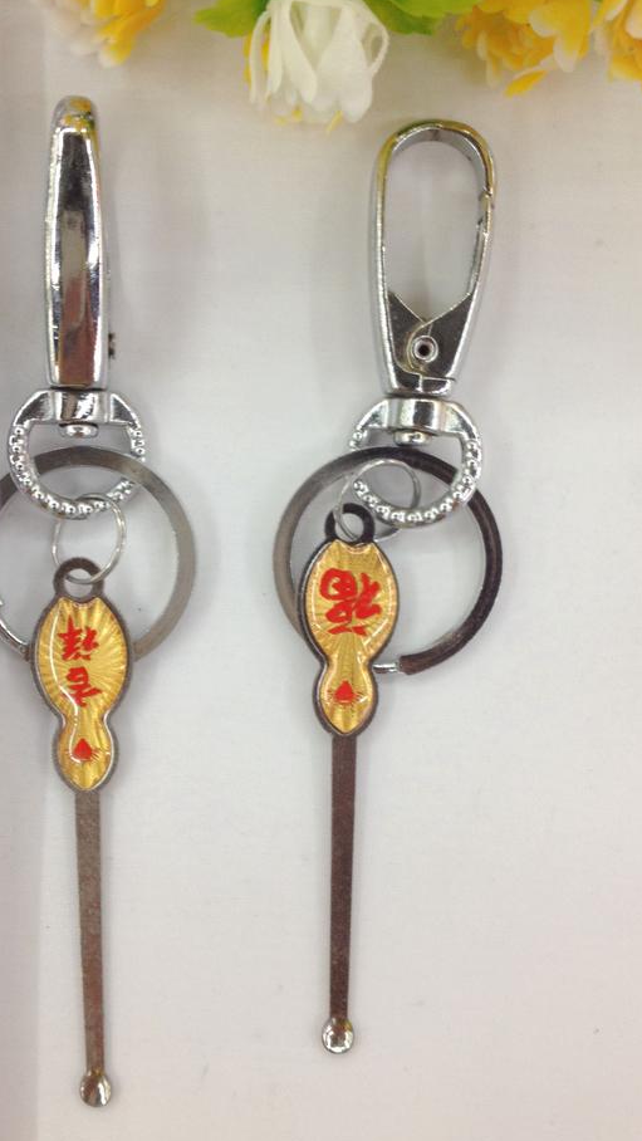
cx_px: 271
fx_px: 1301
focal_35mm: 43
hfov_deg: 27.7
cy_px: 553
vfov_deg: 47.3
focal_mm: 4.28
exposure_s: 1/20
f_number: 2.4
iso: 64
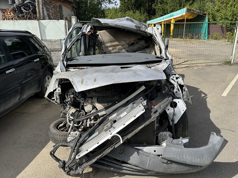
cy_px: 89
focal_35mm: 24
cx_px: 119
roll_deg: -1.6
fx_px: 165
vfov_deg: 56.8
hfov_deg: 71.6
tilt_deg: -14.9
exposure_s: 1/4348
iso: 80
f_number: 1.78
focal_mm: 6.86
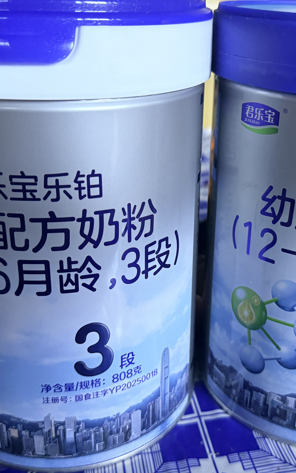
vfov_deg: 47.2
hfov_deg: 30.4
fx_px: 542
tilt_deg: -23.7
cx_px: 181
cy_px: 236
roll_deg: -1.2
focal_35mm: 42
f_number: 1.78
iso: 500
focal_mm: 6.76
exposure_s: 1/60
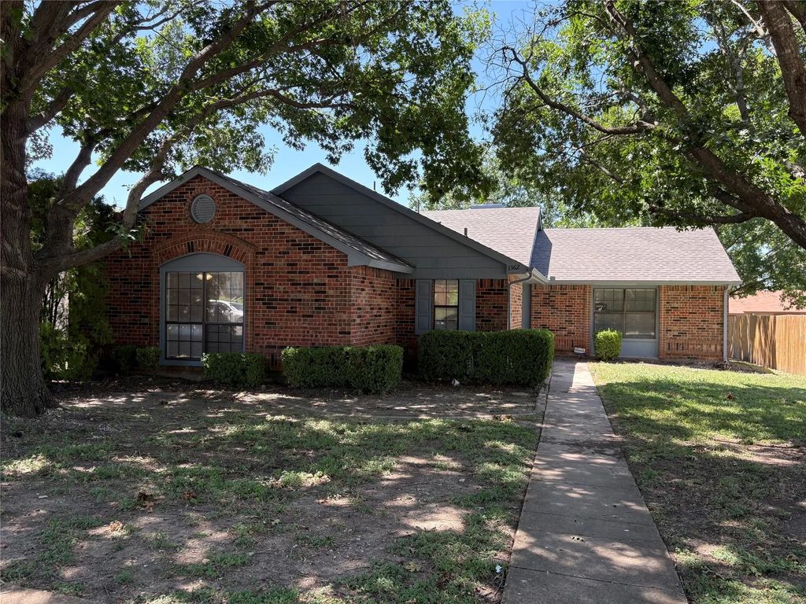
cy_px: 302
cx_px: 403
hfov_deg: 67.3
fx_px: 605
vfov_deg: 53.1
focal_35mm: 26
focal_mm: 5.96
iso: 64
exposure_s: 1/392
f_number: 1.6
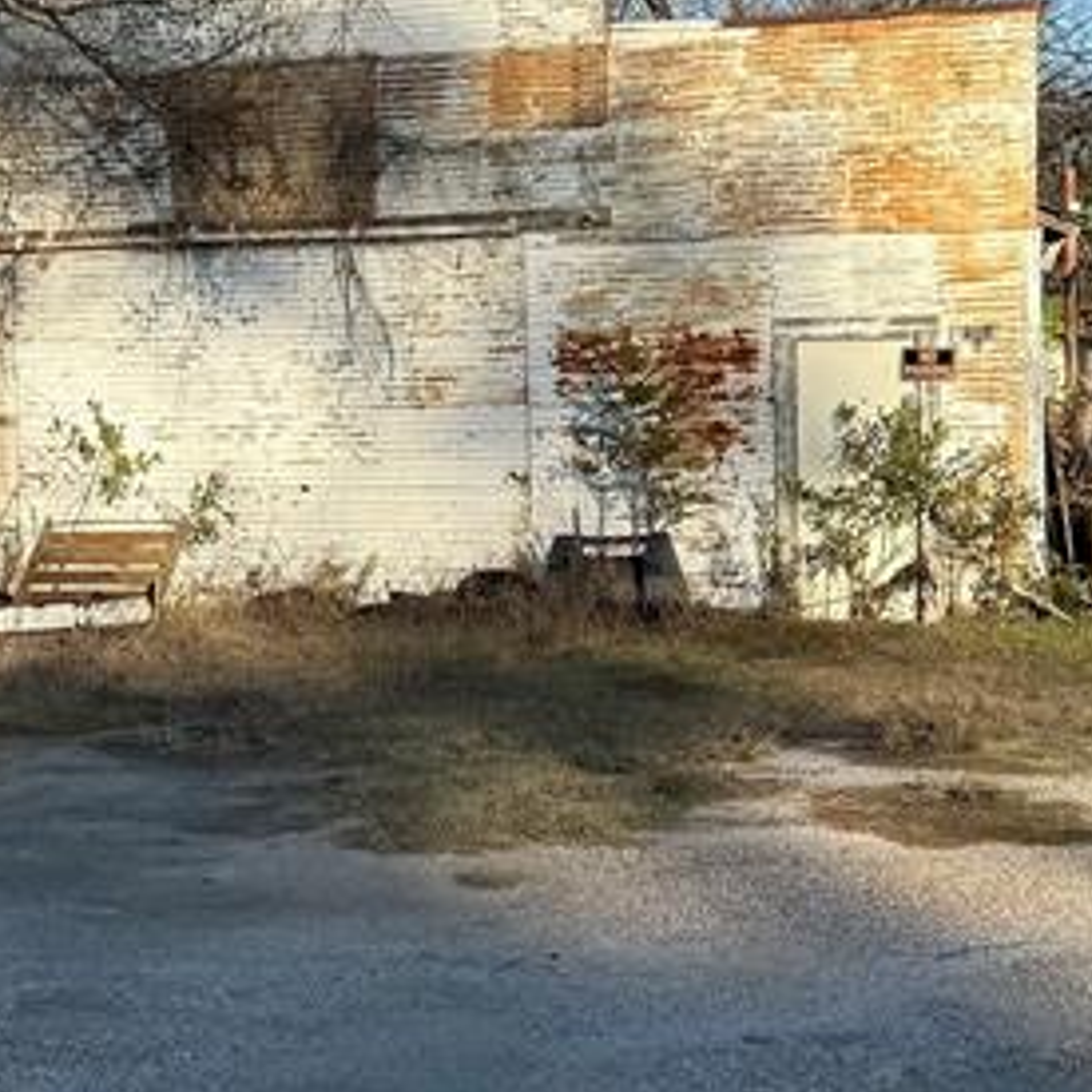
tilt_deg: +1.1
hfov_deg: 21.3
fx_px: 2820
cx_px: 44
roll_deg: -0.2
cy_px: 405
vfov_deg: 21.9
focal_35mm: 79
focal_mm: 6.76
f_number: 1.78
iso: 80
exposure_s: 1/2907
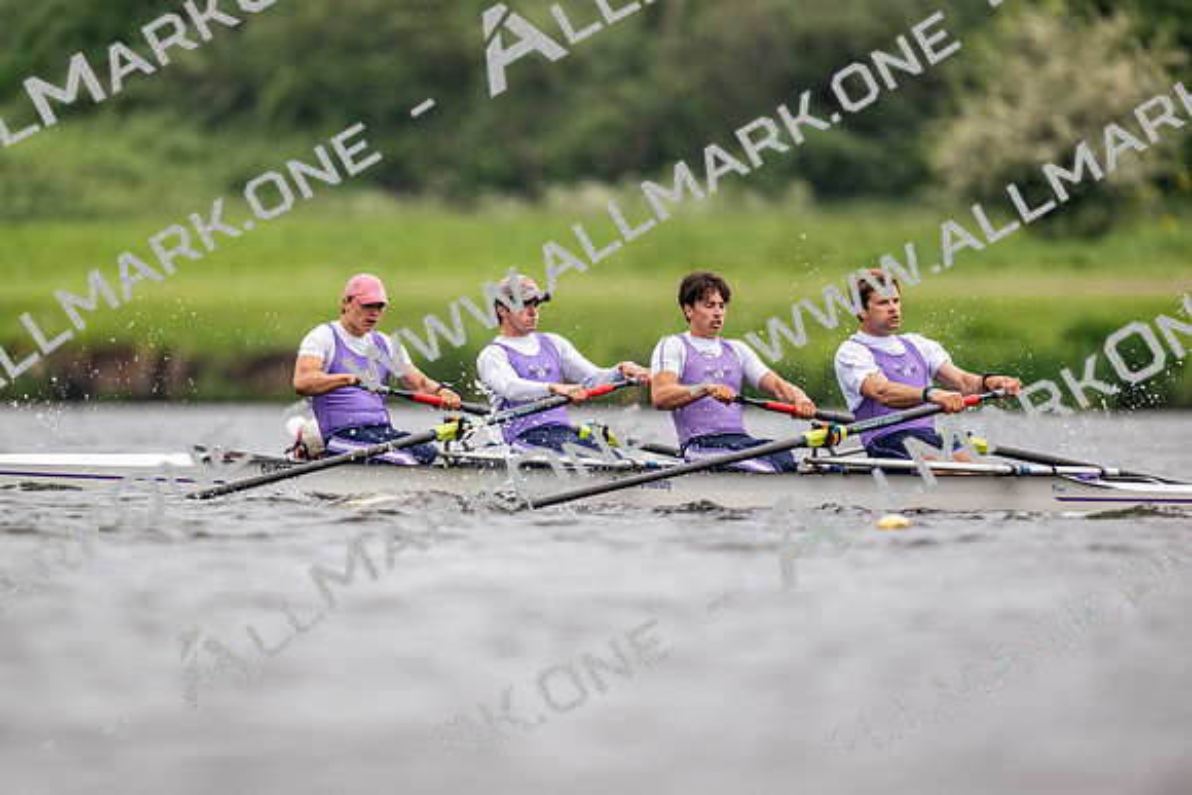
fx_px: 19870
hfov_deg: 3.4
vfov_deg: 2.3
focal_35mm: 600
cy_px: 398
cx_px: 596
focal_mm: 600
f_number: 4
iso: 900
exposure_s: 1/2000
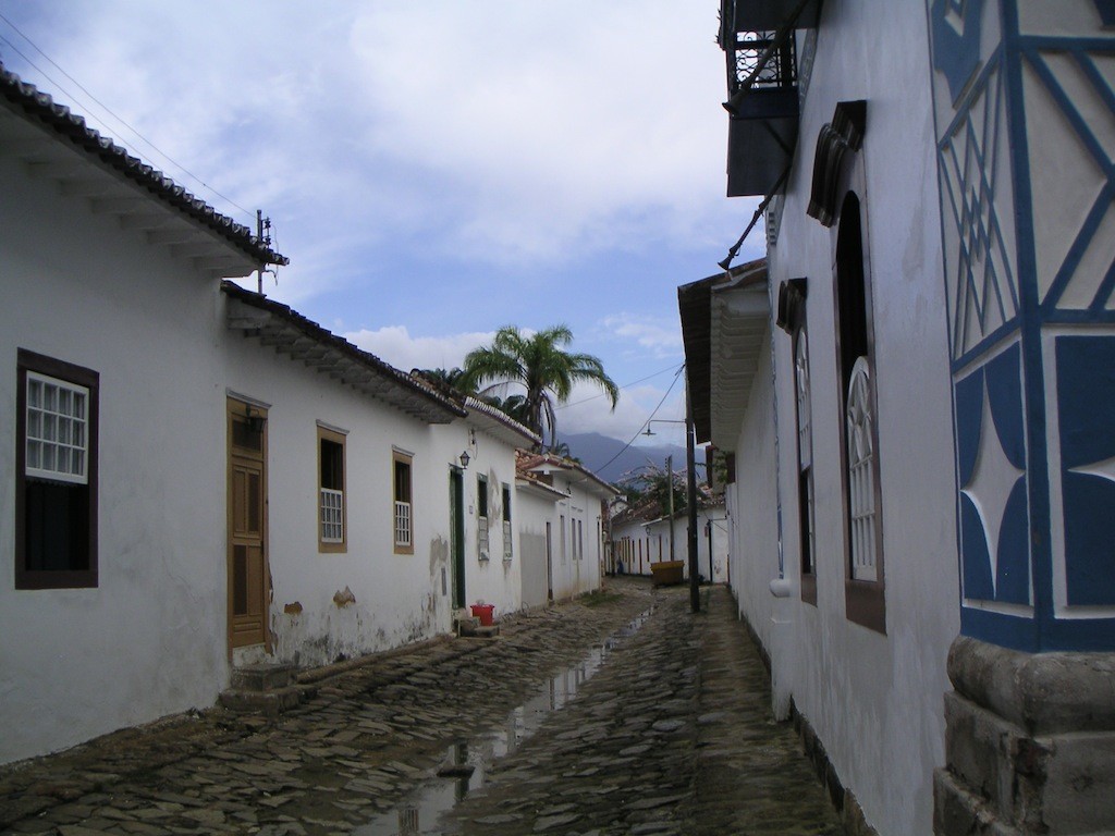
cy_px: 418
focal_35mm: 38
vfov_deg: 37.7
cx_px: 558
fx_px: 1224
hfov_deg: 49.0
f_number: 6.7
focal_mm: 6
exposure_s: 1/180
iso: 50
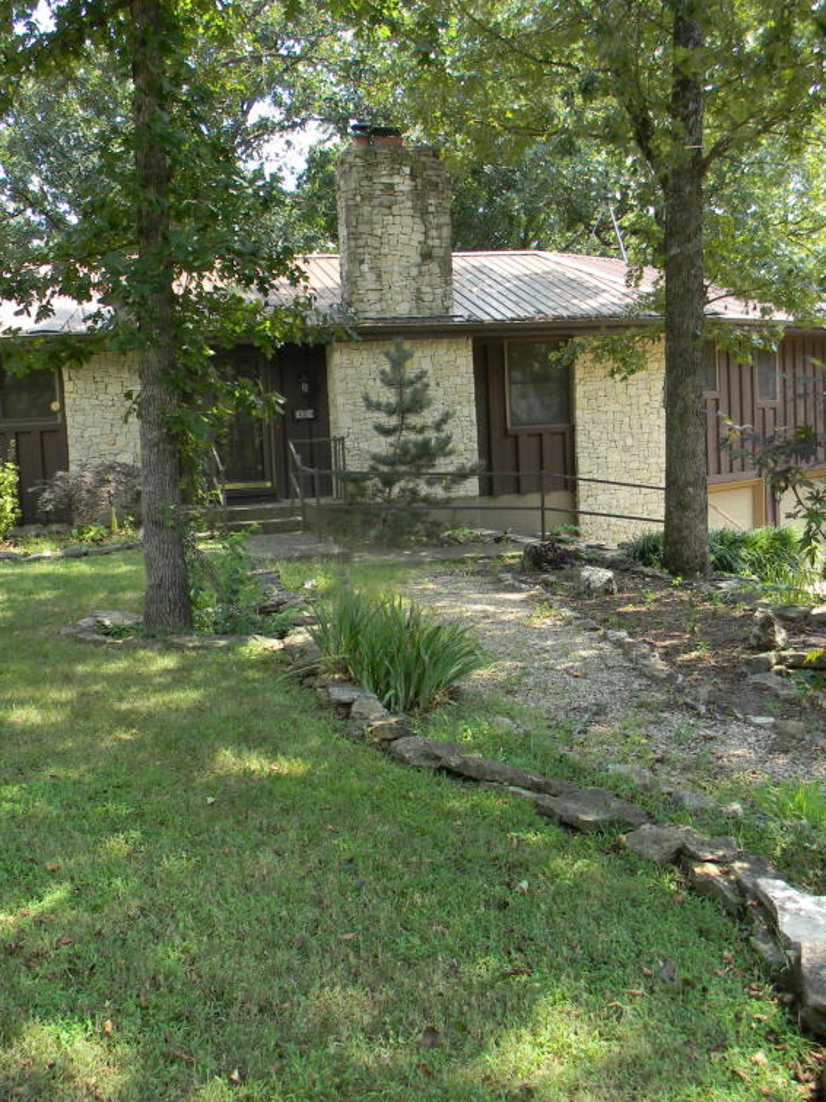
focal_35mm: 38
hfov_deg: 37.7
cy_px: 544
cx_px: 381
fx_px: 1209
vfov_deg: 49.0
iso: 80
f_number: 3.5
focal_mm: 5
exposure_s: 1/110
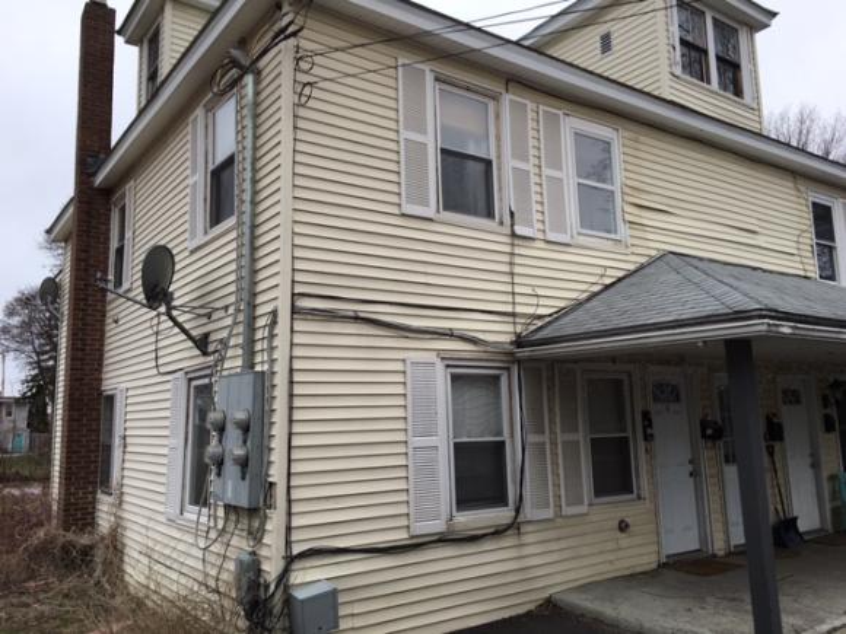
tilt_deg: +9.4
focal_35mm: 29
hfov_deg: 61.7
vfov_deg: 48.2
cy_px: 317
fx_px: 709
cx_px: 423
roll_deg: +0.8
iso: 25
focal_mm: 4.15
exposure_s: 1/291
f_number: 2.2
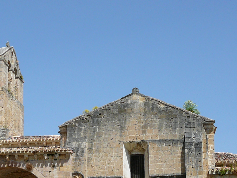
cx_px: 88
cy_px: 161
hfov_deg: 24.9
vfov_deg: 18.6
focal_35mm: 78
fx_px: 534
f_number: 5
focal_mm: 5.2
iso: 80
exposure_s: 1/500
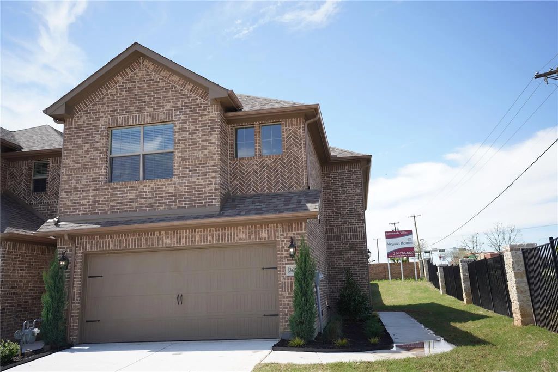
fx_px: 465
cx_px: 279
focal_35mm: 30
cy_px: 186
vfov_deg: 43.6
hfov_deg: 61.9
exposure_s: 1/1000
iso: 100
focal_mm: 30
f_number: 2.8
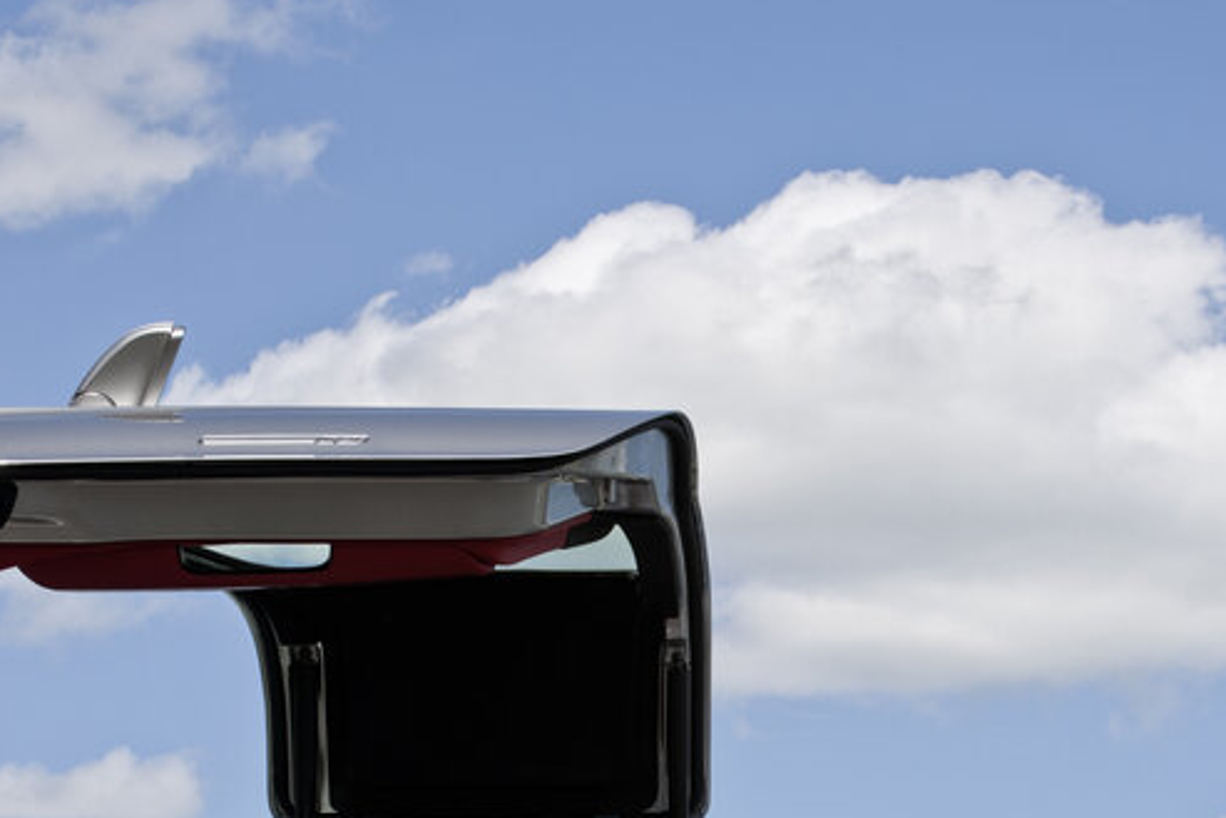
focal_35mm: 133
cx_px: 751
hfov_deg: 15.4
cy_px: 628
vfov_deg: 10.3
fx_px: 4530
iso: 100
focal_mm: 82
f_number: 11
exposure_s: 1/100
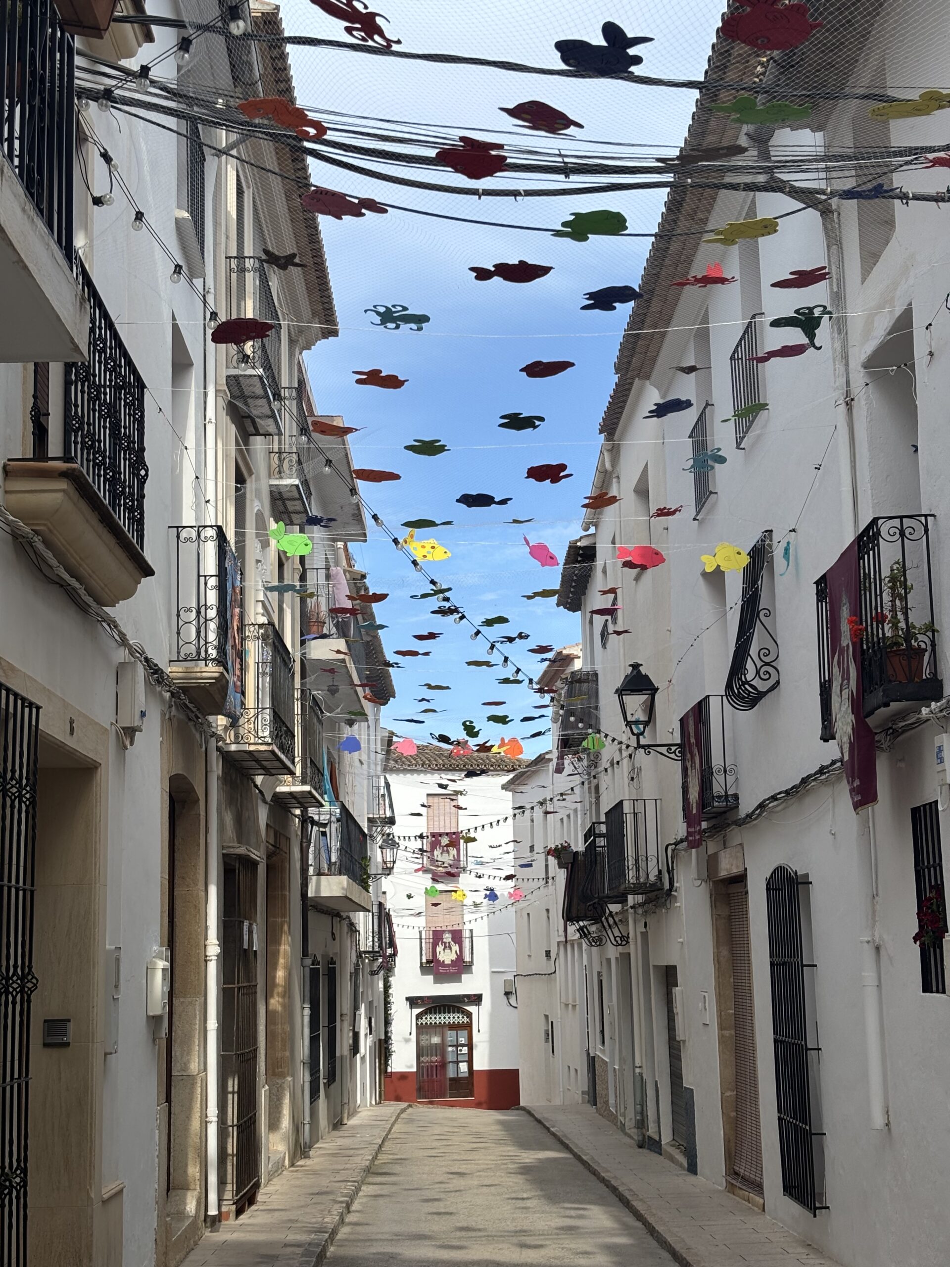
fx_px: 1903
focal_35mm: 52
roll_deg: -0.4
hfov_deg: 28.0
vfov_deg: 36.8
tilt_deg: +7.6
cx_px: 475
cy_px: 634
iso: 40
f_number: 1.6
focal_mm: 5.96
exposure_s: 1/1949
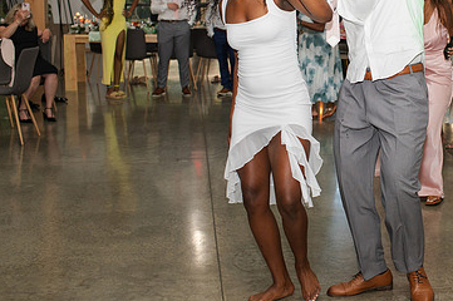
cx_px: 350
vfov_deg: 22.5
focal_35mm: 60
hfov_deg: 32.7
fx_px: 754
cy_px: 97
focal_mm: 35
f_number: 3.2
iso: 800
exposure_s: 1/200
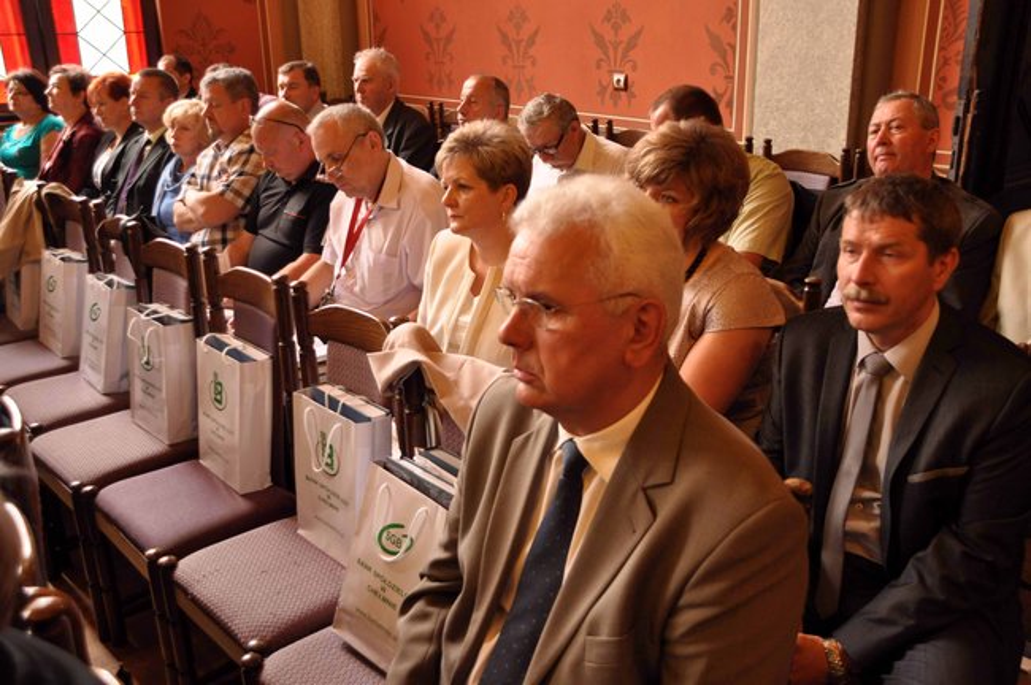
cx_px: 516
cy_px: 342
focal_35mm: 33
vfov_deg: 39.9
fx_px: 944
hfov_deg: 57.3
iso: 450
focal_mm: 22
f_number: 4
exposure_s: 1/30
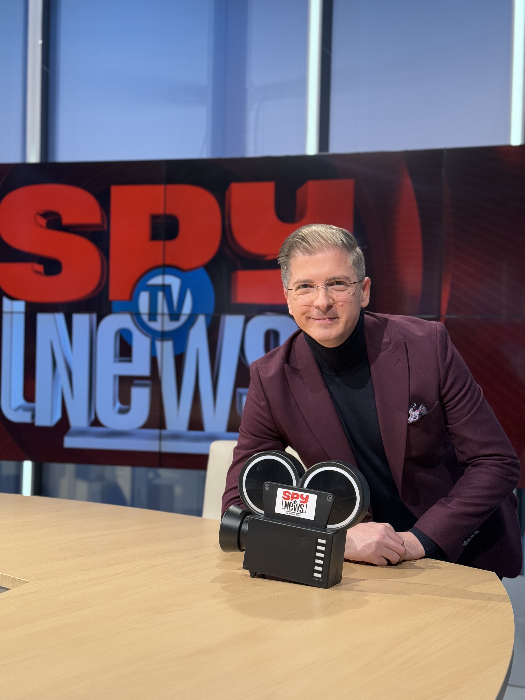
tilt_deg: -2.2
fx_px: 971
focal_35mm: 48
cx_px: 262
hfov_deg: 30.3
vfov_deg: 39.7
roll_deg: -1.6
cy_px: 350
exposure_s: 1/100
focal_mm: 6.76
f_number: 1.78
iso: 160
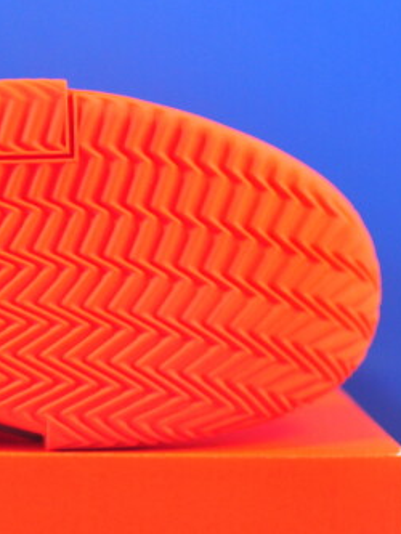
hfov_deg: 8.4
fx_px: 2670
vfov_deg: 11.4
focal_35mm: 173
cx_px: -143
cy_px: 127
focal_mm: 50
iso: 250
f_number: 2
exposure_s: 1/320
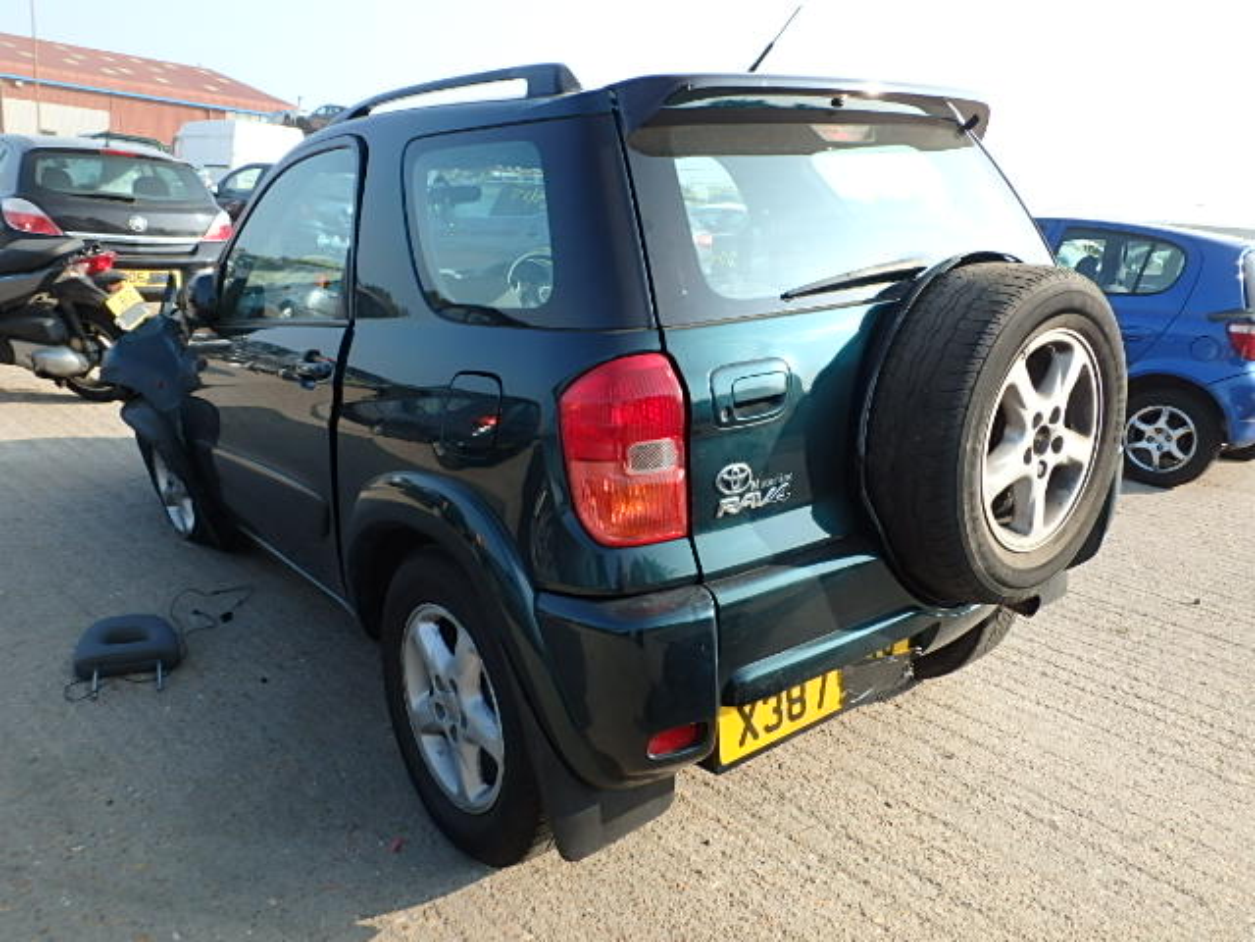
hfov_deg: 67.3
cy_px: 471
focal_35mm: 26
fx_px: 943
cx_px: 628
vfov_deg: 53.1
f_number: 4.3
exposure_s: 1/320
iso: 125
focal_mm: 4.7
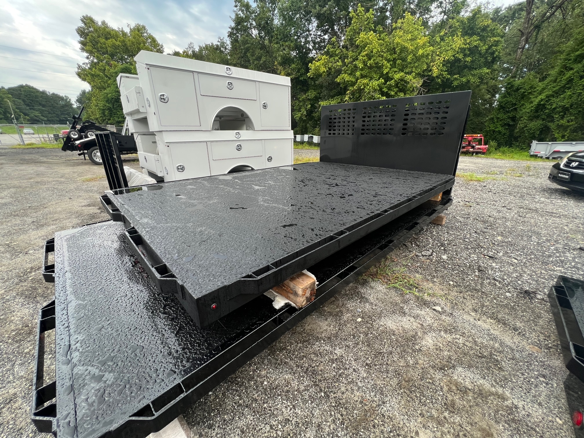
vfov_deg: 89.9
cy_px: 219
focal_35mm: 13
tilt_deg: -19.6
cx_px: 292
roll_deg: -0.8
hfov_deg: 106.2
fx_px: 219
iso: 50
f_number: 1.8
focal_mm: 1.57
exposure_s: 1/99
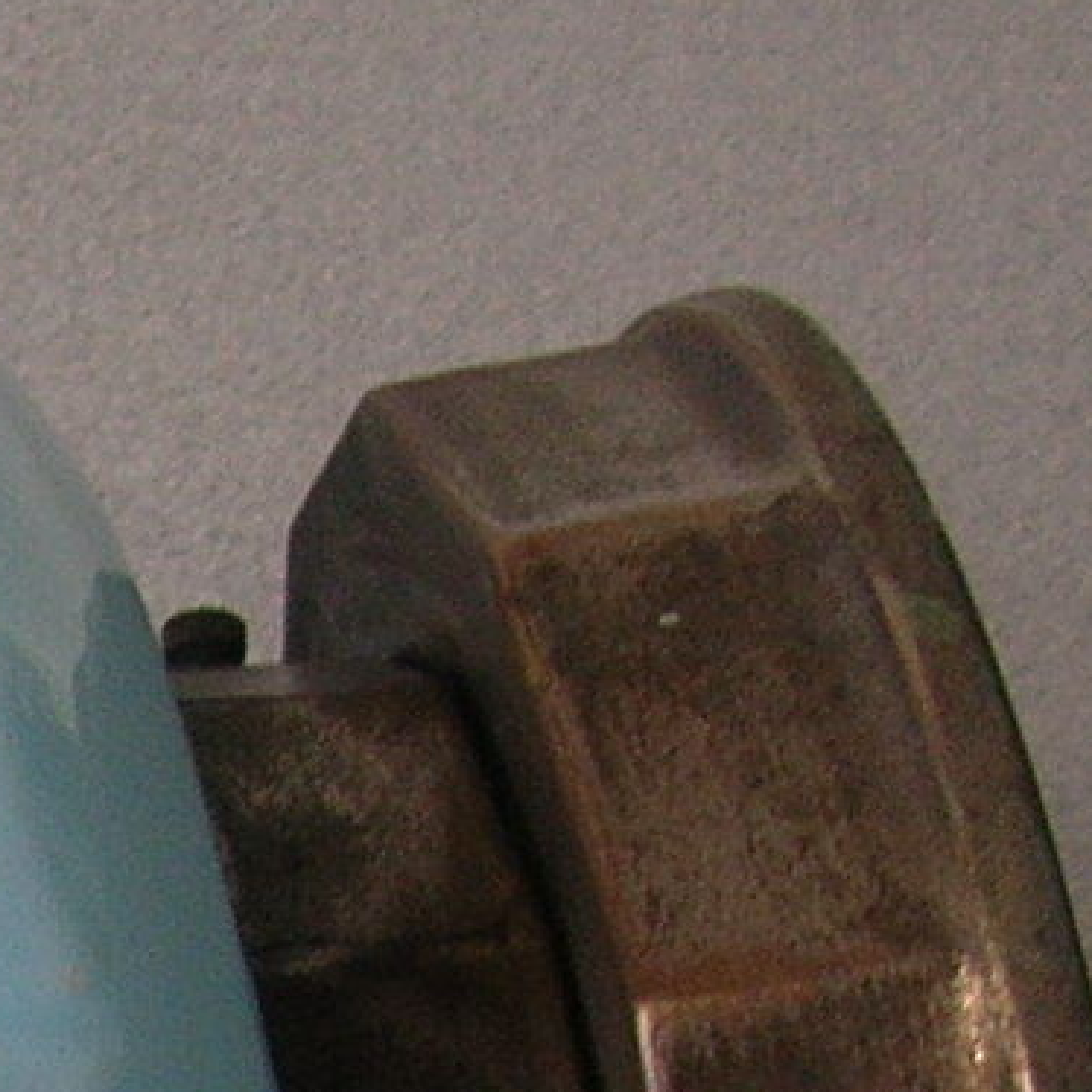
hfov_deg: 8.7
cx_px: -1089
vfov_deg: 8.8
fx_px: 6745
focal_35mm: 189
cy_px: 2164
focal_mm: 5.8
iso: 50
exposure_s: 1/23.8
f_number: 2.8
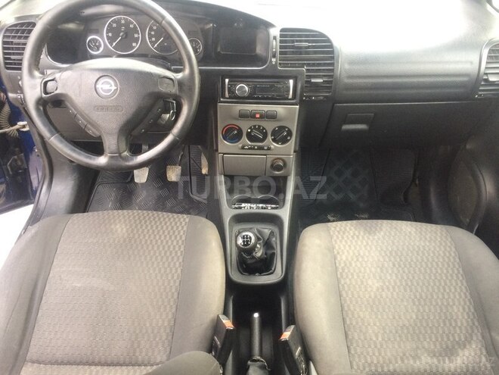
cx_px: 250
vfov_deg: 48.2
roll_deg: -0.4
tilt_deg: -42.6
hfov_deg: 61.7
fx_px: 418
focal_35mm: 29
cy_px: 188
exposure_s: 1/33
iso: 64
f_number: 2.2
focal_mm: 4.15
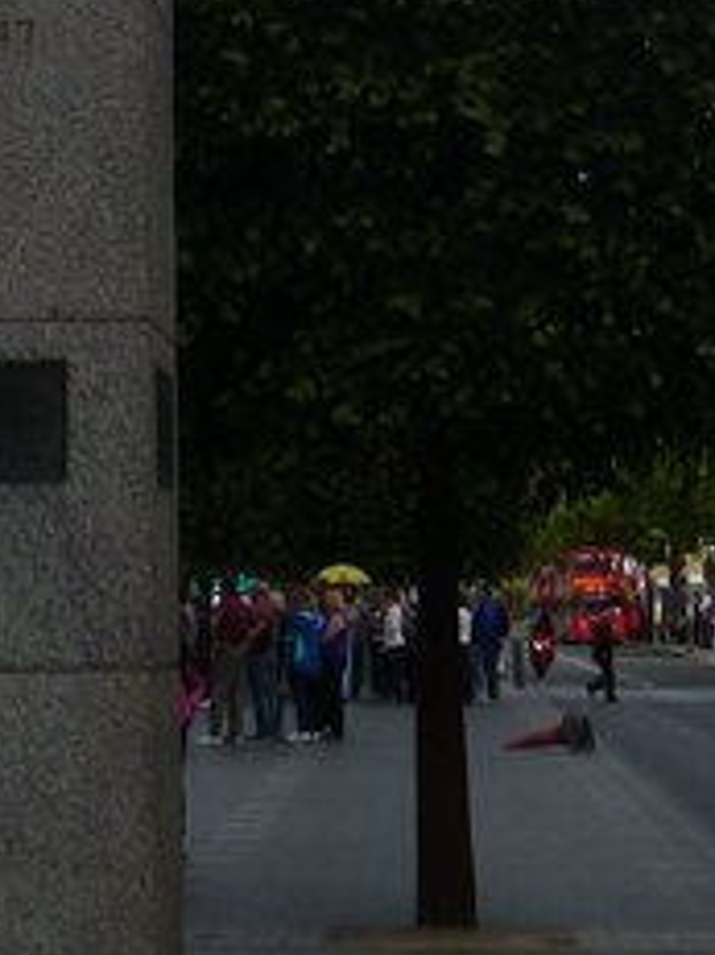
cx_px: 95
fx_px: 4273
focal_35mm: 155
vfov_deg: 11.3
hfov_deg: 9.5
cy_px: -1087
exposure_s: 1/400
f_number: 5.6
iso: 80
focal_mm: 6.3
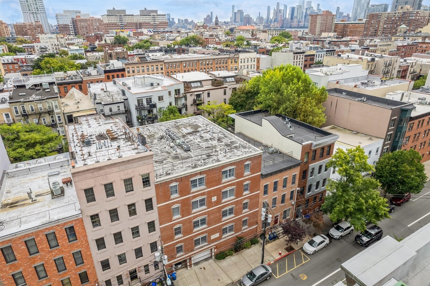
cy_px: 143
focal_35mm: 22
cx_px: 215
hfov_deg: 78.6
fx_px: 263
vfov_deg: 57.2
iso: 110
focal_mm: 8.38
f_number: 2.8
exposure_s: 1/730
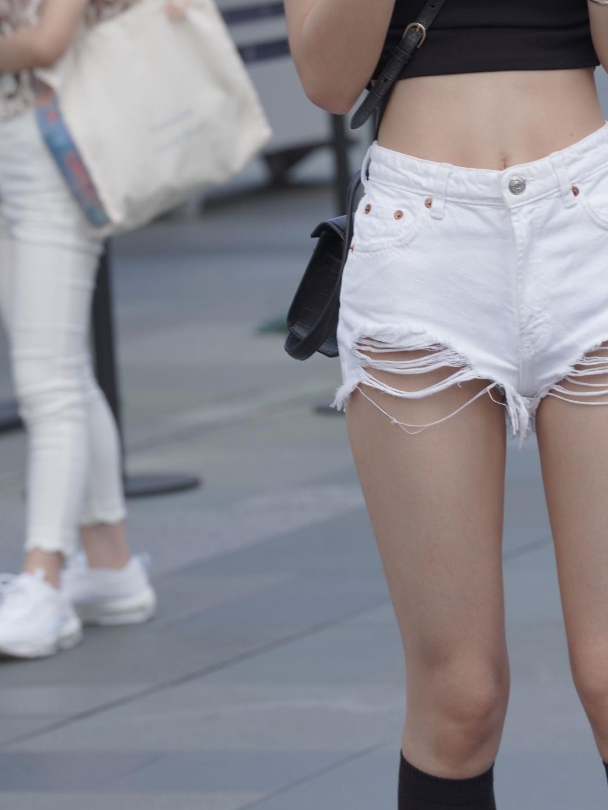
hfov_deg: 5.6
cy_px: 190
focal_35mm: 266
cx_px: 464
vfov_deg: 7.4
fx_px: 6230
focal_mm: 135
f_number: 5.6
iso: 250
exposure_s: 1/400
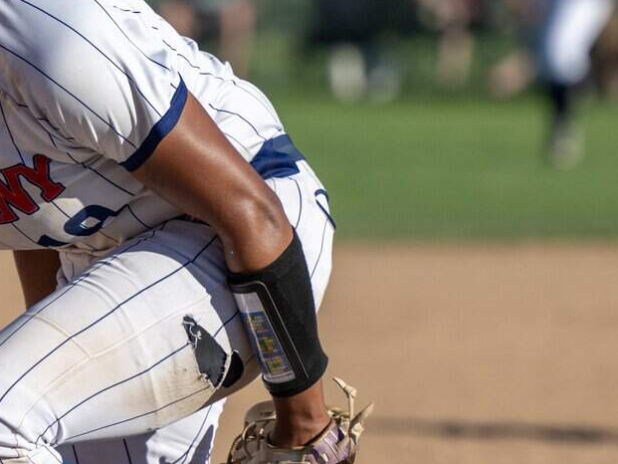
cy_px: 140
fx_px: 6964
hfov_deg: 5.1
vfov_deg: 3.8
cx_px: 137
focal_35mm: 390
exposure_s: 1/6400
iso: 500
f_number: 4
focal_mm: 210
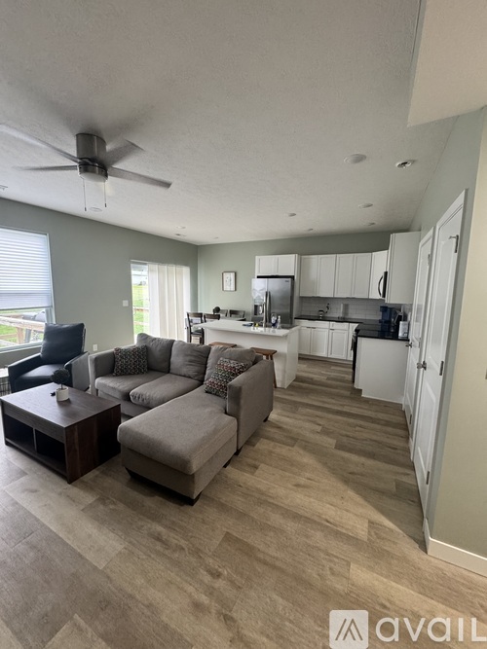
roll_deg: -0.5
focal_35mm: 14
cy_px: 324
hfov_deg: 85.7
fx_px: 263
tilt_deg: -7.0
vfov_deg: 102.1
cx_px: 244
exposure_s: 1/60
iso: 250
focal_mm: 2.22
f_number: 2.2
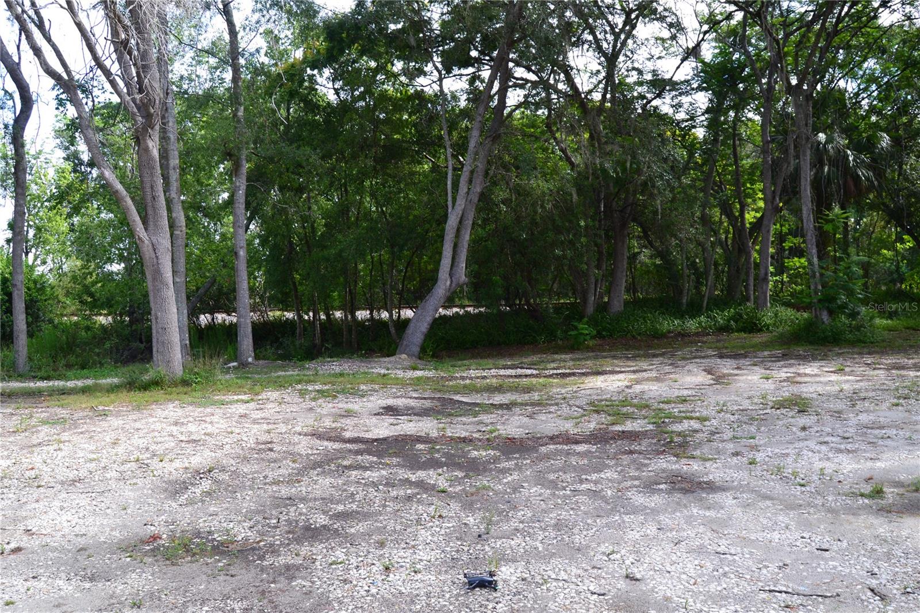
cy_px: 306
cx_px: 460
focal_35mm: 30
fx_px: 766
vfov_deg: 43.6
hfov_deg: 61.9
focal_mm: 20
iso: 400
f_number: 9
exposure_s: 1/160
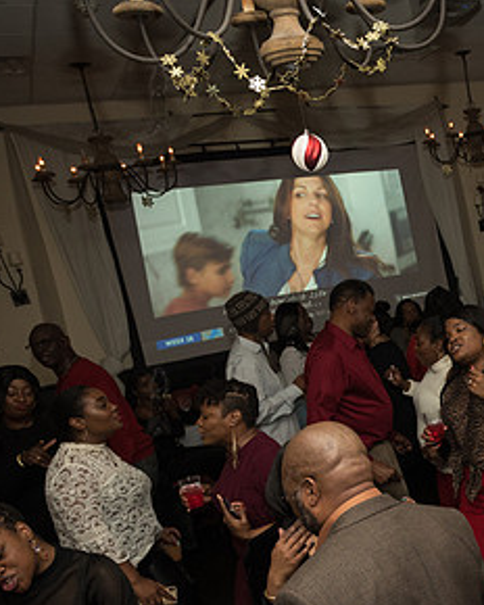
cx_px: 561
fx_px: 806
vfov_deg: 40.7
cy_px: 400
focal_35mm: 45
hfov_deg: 29.4
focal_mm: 24
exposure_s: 1/250
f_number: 4.5
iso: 2000
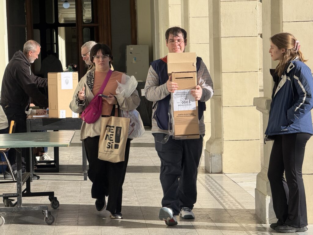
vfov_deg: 12.3
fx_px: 1085
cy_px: 118
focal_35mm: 120
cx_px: 156
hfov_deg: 16.4
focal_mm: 15.66
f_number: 2.8
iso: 64
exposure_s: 1/1271
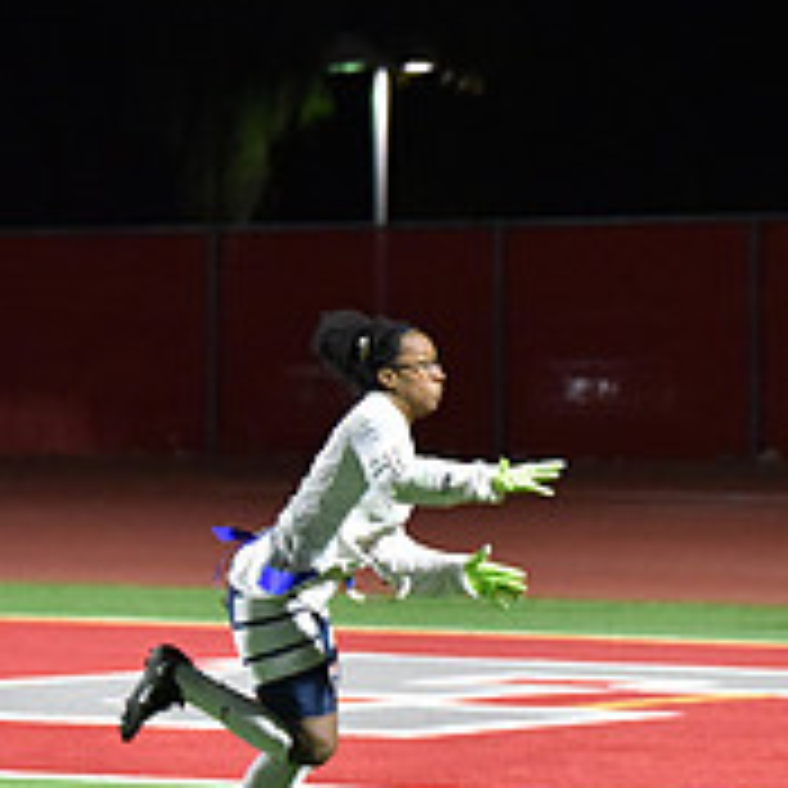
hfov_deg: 5.9
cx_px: 1085
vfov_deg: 5.9
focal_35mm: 296
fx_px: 7623
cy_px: 389
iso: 9000
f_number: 2.8
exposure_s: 1/640
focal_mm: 105
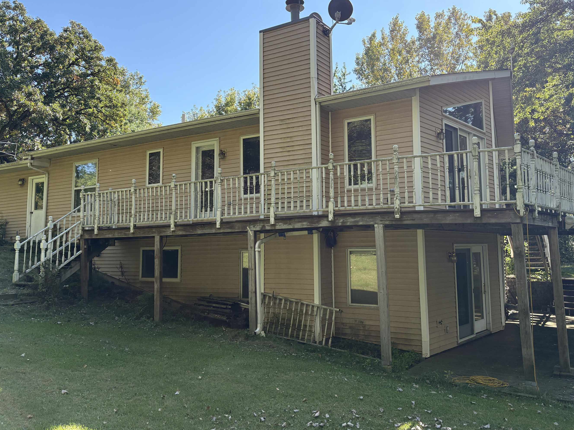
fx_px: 498
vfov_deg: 46.7
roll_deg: +0.7
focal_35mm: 30
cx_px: 325
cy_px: 190
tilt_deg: +7.3
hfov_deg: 59.7
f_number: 1.6
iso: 64
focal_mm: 5.96
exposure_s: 1/1393
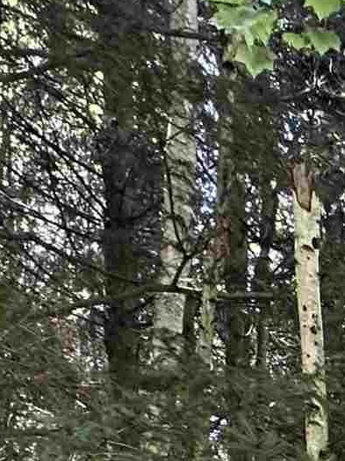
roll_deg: +0.2
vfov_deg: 17.3
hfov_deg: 13.0
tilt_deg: -0.7
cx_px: 863
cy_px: 919
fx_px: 1090
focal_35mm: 82
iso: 250
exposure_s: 1/99
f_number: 2.2
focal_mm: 2.22
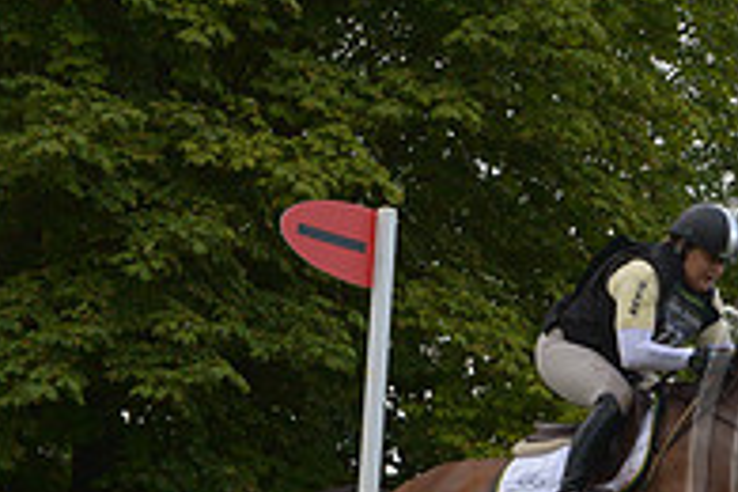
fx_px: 3054
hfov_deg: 13.1
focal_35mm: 149
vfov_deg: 9.2
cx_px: 1079
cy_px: 439
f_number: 11
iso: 2000
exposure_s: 1/1600
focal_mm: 50
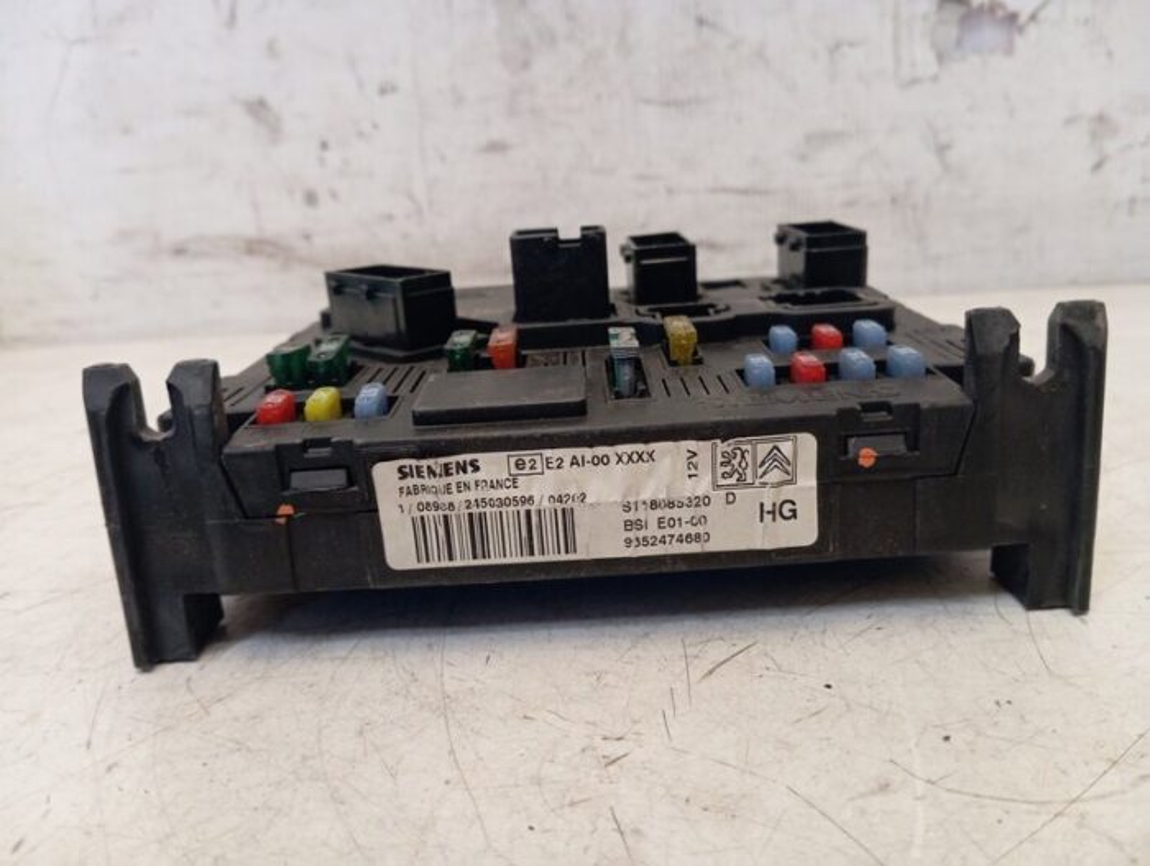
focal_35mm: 28
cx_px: 575
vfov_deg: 49.9
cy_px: 433
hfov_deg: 63.4
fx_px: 931
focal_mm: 4.22
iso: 731
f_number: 1.8
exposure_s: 1/20
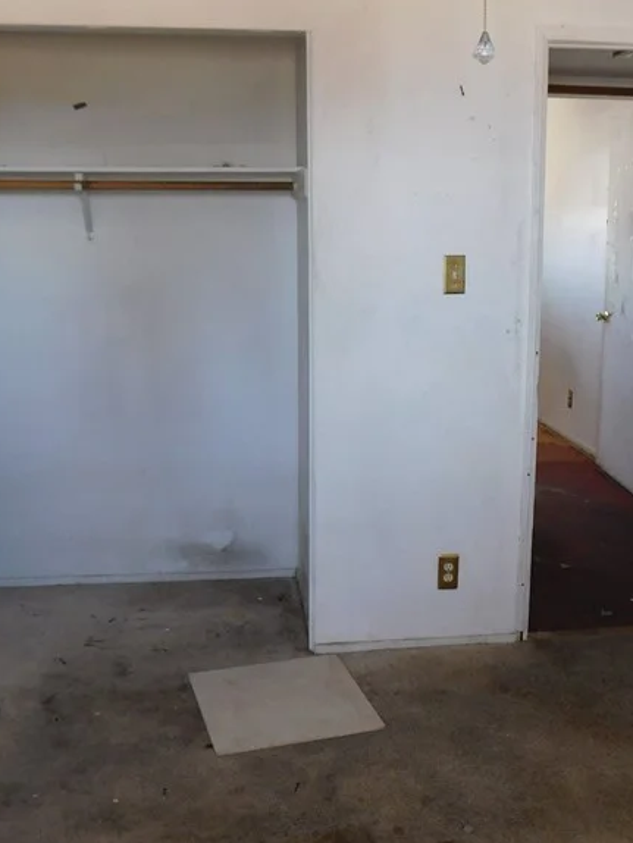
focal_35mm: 41
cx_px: 360
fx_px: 999
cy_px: 394
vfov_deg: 45.7
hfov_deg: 35.1
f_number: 3
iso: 140
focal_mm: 4
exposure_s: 1/30
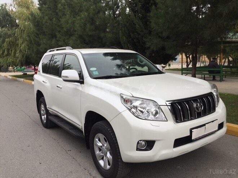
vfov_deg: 48.2
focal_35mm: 29
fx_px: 199
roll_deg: +0.6
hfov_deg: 61.7
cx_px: 119
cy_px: 89
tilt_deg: -9.9
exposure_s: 1/842
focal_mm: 4.15
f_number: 2.2
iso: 32
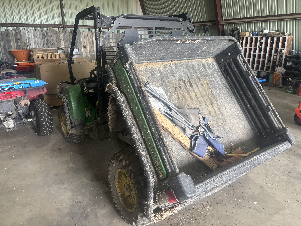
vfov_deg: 53.1
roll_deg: +0.6
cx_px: 150
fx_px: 226
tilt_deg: -17.4
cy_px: 113
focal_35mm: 26
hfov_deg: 67.3
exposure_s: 1/60
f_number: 1.6
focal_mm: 5.96
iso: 200
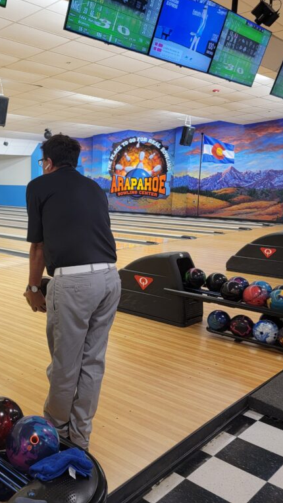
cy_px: 251
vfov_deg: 56.6
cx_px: 45
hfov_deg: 32.5
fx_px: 467
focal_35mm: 35
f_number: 1.8
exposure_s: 1/60
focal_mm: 6.7
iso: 200
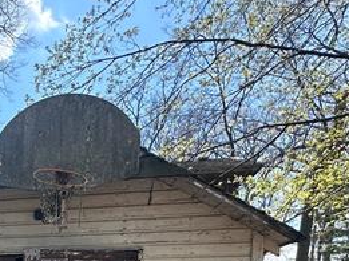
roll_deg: +0.1
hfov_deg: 28.4
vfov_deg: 22.4
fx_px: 554
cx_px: -111
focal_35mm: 55
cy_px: 376
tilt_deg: -6.4
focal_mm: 2.22
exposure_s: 1/744
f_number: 2.2
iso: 50
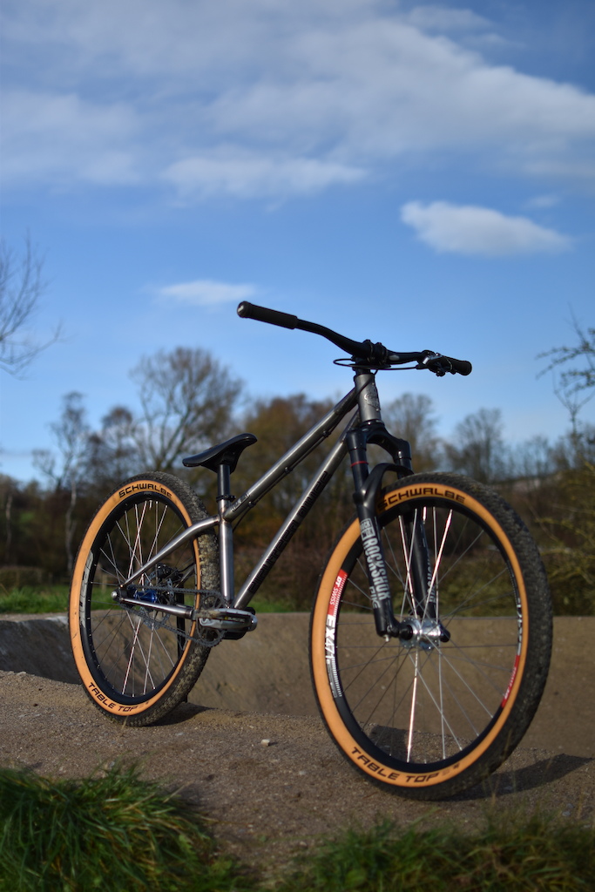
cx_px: 298
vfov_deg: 37.8
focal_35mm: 52
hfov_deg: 25.8
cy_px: 446
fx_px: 1301
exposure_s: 1/4000
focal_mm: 35
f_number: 1.8
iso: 100
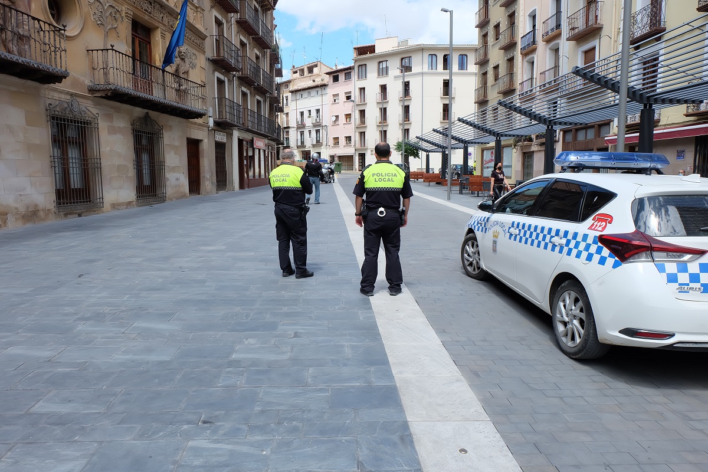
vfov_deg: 53.1
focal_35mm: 24
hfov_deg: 73.7
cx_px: 354
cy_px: 236
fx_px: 472
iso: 400
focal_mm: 16
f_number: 7.1
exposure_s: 1/400
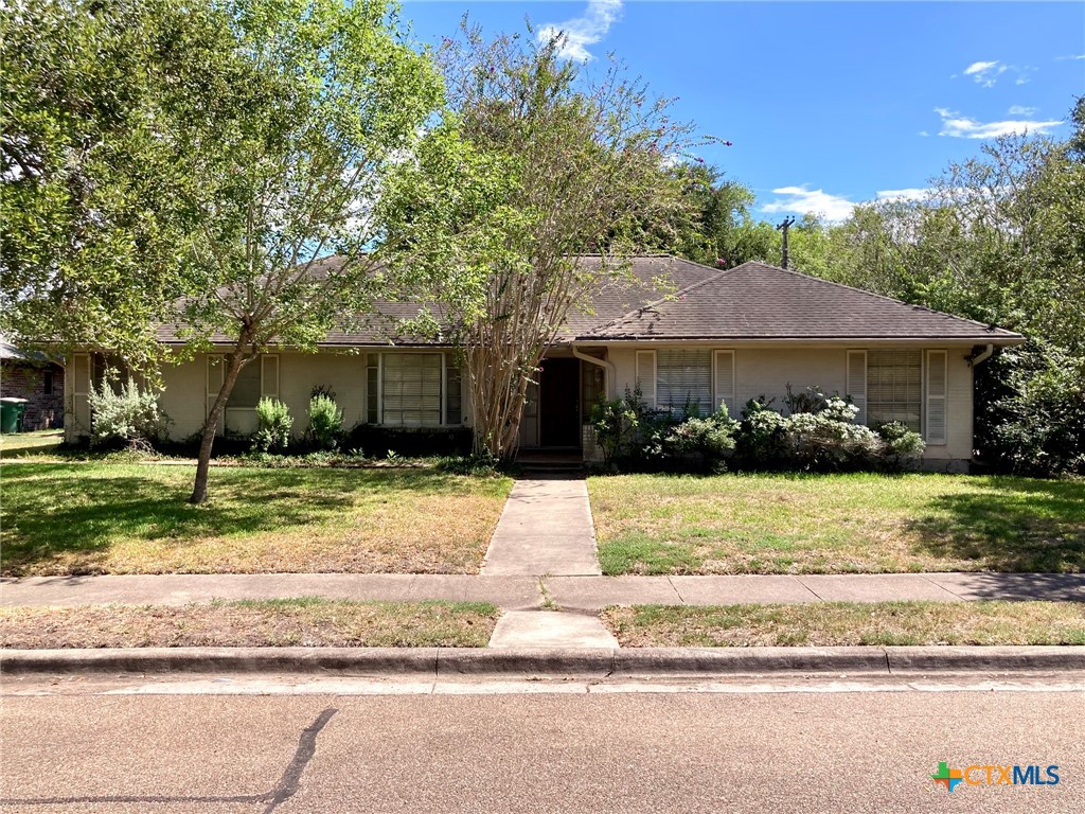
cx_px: 542
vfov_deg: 49.7
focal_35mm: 28
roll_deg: +0.7
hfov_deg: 63.4
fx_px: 878
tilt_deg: -1.8
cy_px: 407
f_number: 1.8
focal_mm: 3.99
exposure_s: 1/1200
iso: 20
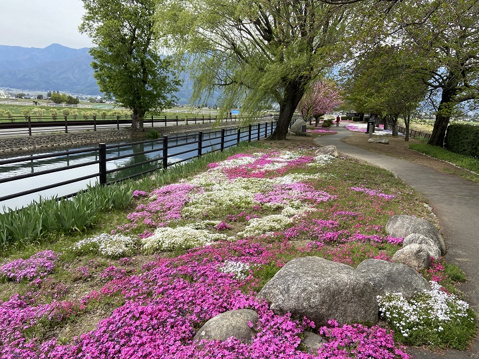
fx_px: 360
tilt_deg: -11.3
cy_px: 180
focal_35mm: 26
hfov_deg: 67.3
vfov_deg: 53.1
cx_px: 240
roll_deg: -2.8
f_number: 1.8
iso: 32
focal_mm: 4.25
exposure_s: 1/1316
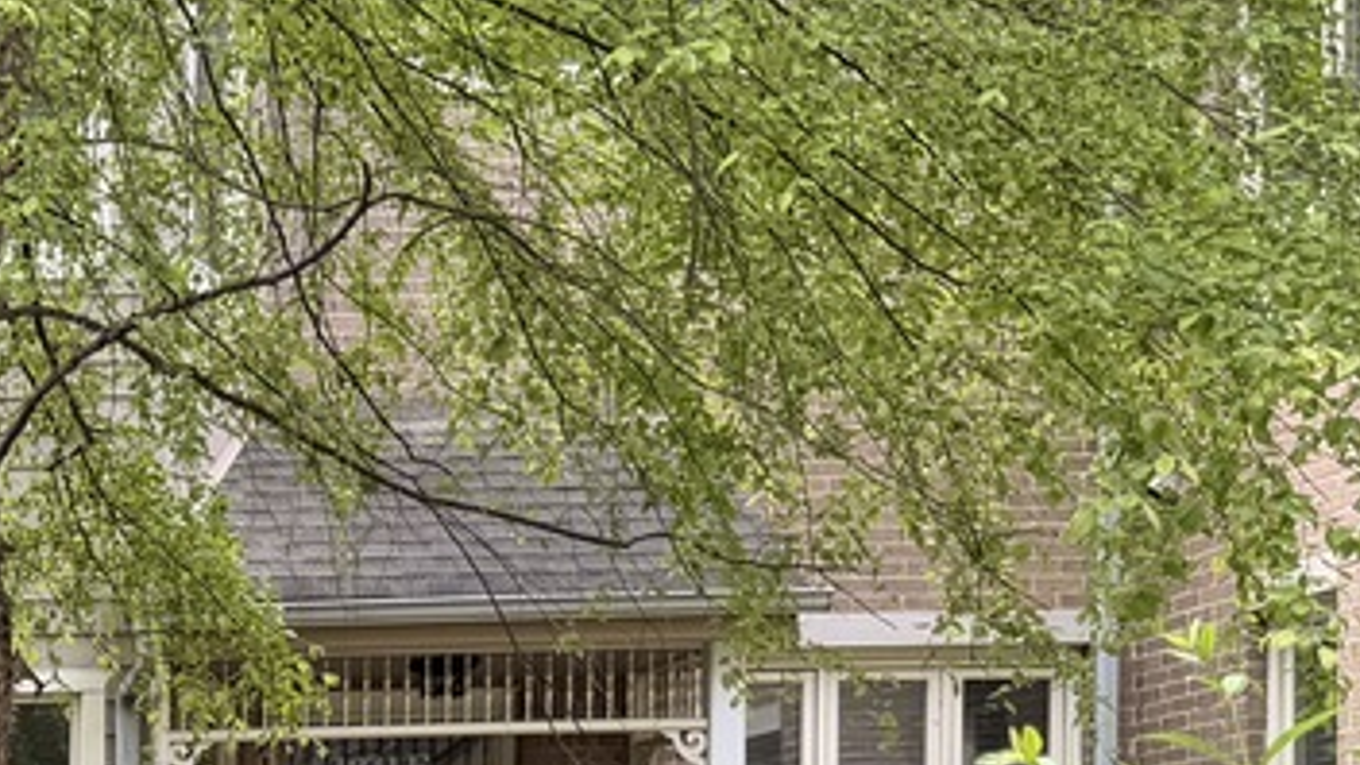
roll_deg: +1.6
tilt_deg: -2.9
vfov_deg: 10.8
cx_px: -734
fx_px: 3859
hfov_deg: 17.7
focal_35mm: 107
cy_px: 1271
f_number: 1.78
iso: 80
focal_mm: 6.76
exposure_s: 1/355
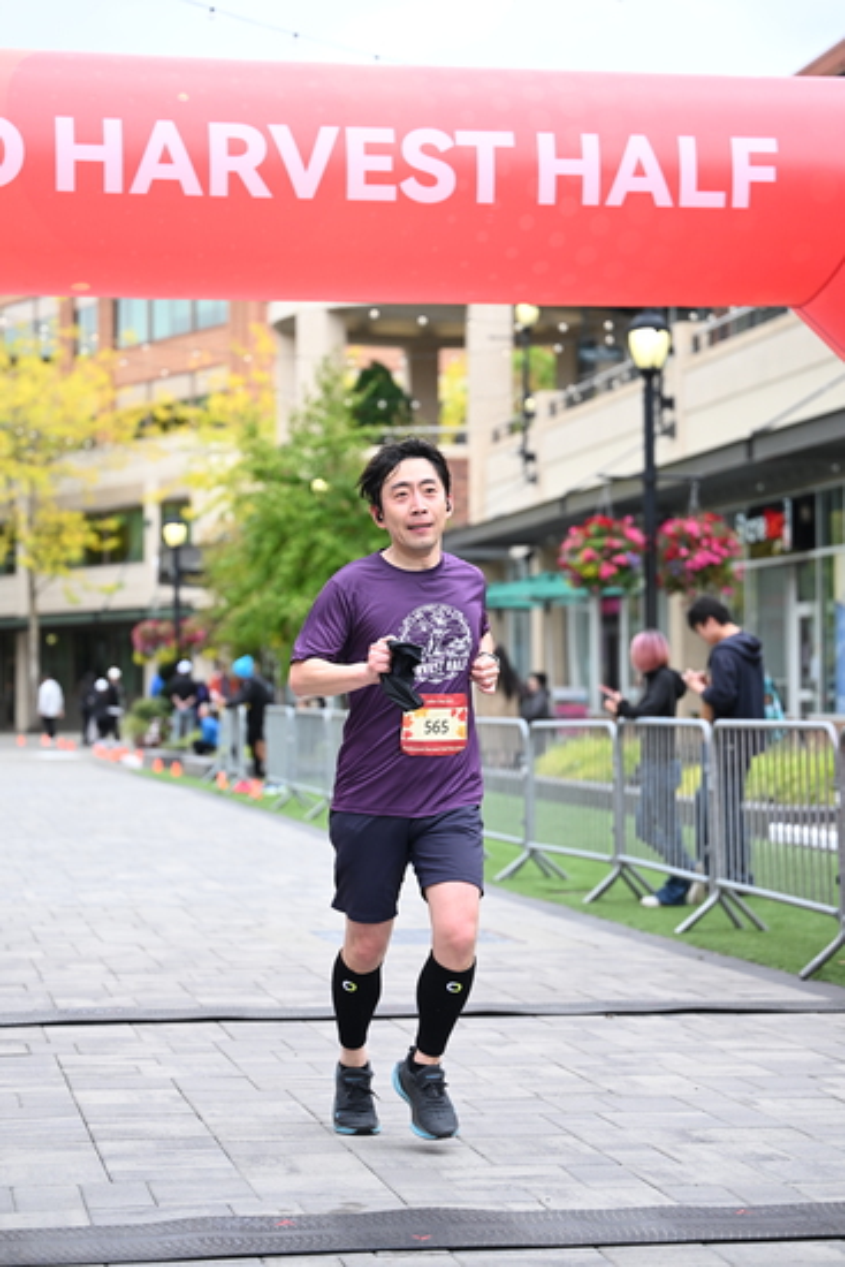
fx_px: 2709
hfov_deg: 17.7
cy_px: 634
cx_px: 422
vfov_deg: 26.3
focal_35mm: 77
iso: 640
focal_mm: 77
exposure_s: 1/1600
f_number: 2.8
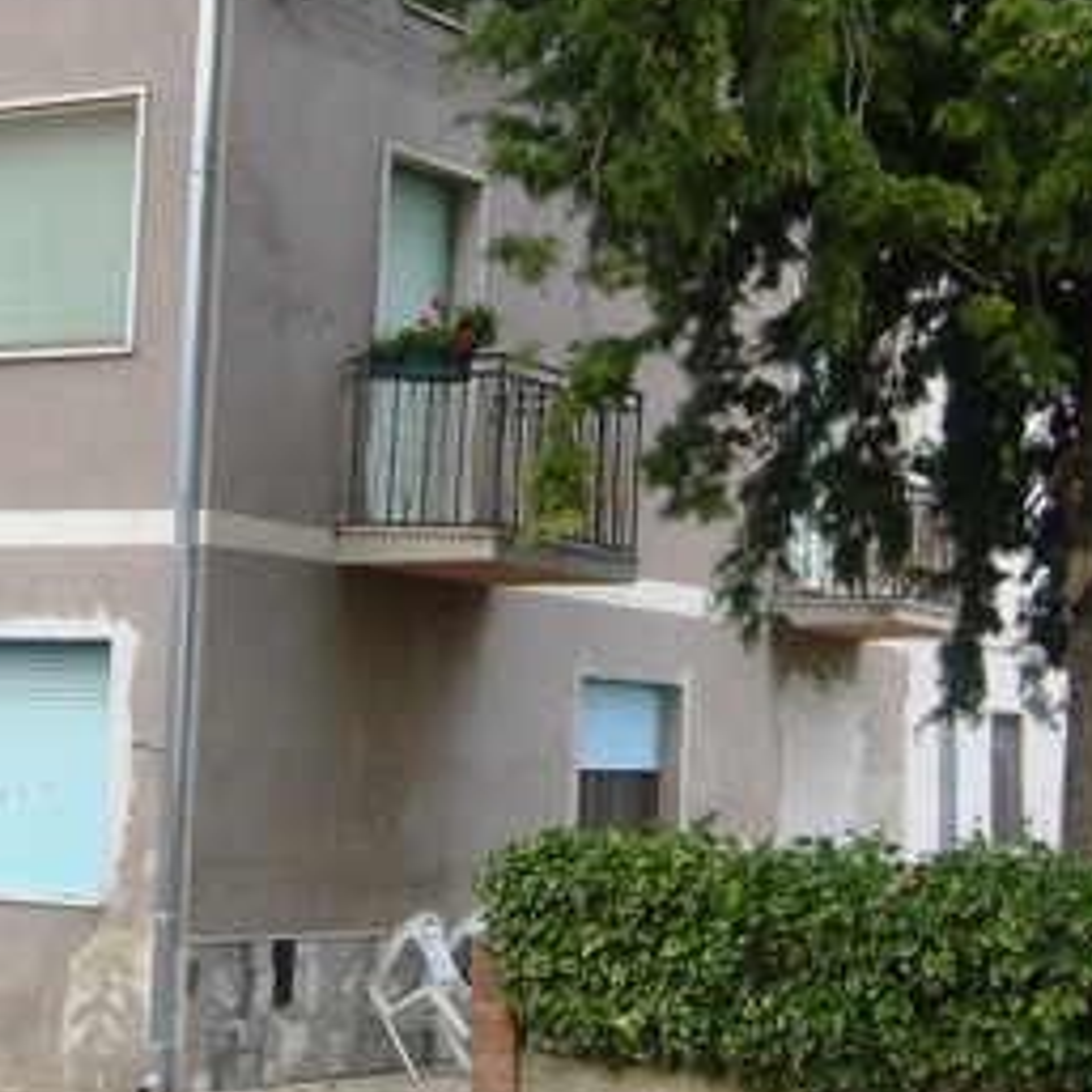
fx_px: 2748
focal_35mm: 77
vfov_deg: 22.4
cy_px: 374
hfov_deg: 22.5
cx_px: 472
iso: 100
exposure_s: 1/160
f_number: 5.6
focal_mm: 5.8
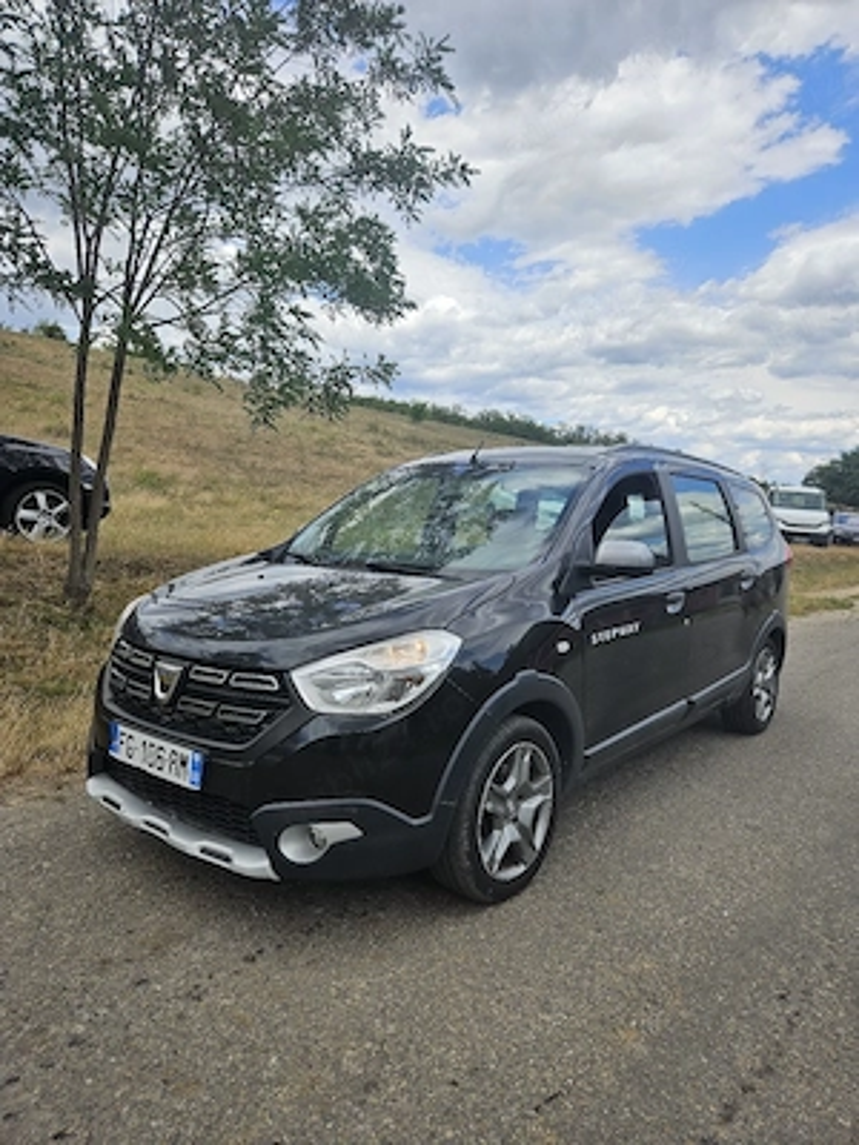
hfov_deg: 58.9
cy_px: 572
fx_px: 761
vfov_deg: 73.9
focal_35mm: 23
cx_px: 430
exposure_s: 1/1667
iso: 25
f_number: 1.8
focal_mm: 5.4
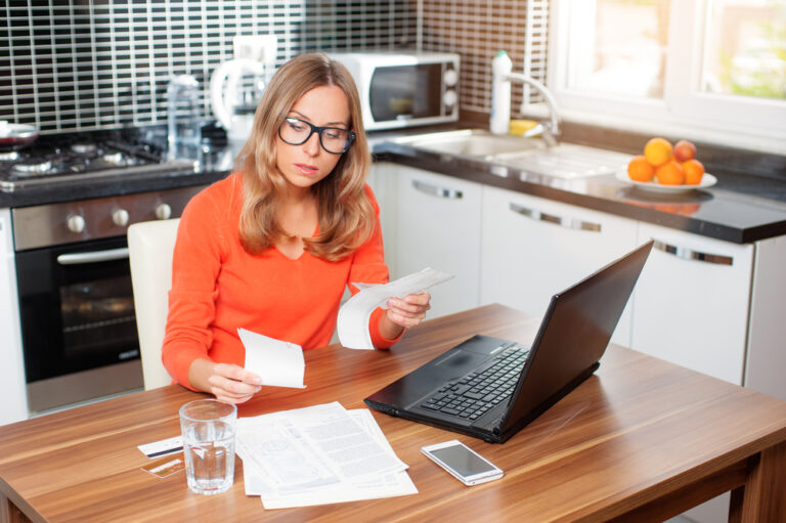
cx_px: 393
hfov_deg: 39.6
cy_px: 262
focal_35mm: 50
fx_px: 1091
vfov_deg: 27.0
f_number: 3.2
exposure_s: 1/60
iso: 200
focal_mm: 50
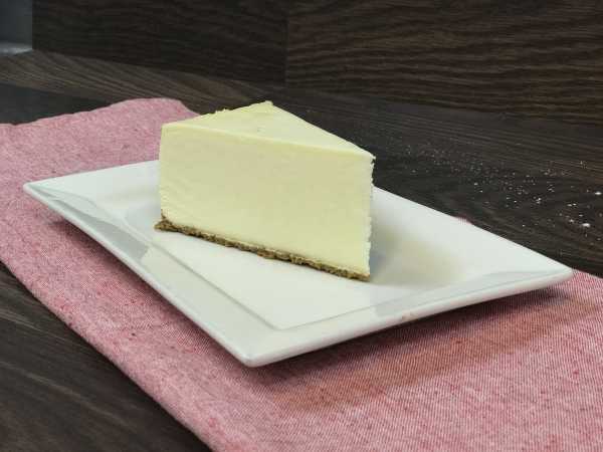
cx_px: 302
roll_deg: +2.3
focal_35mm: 57
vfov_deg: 25.7
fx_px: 993
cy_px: 226
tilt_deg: -17.7
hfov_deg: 33.8
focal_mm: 6.6
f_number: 2.8
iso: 50
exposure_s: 1/60
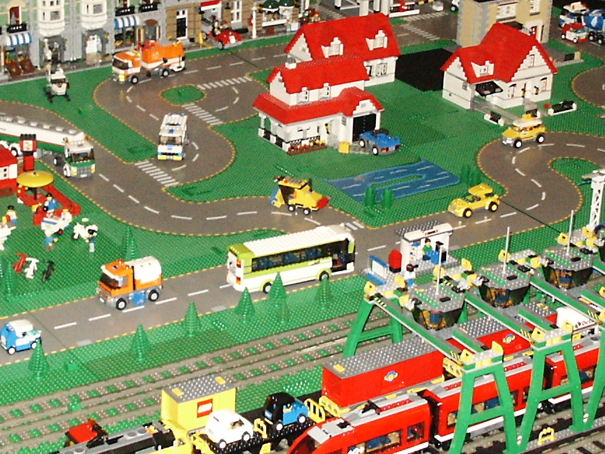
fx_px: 1608
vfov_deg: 16.0
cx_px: 288
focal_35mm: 92
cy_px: 121
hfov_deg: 21.3
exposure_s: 1/45
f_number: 3
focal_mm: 7.2
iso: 200
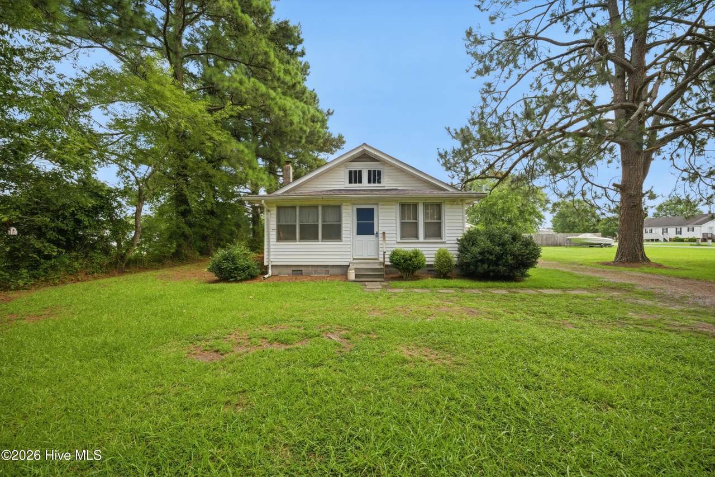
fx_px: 268
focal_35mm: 14
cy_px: 238
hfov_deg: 106.3
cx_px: 358
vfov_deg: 83.3
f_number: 8
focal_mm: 9
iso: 250
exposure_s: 1/60
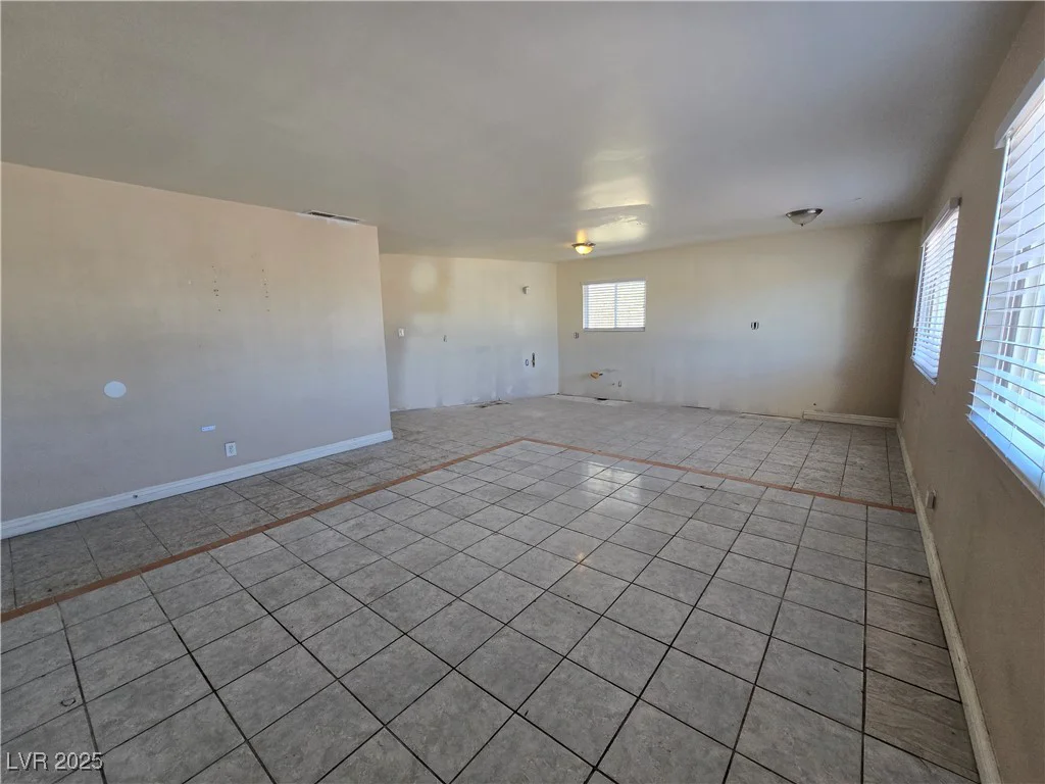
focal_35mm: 13
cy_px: 392
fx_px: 392
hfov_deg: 106.2
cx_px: 522
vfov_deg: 89.9
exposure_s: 1/60
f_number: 2.2
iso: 64
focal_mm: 2.2
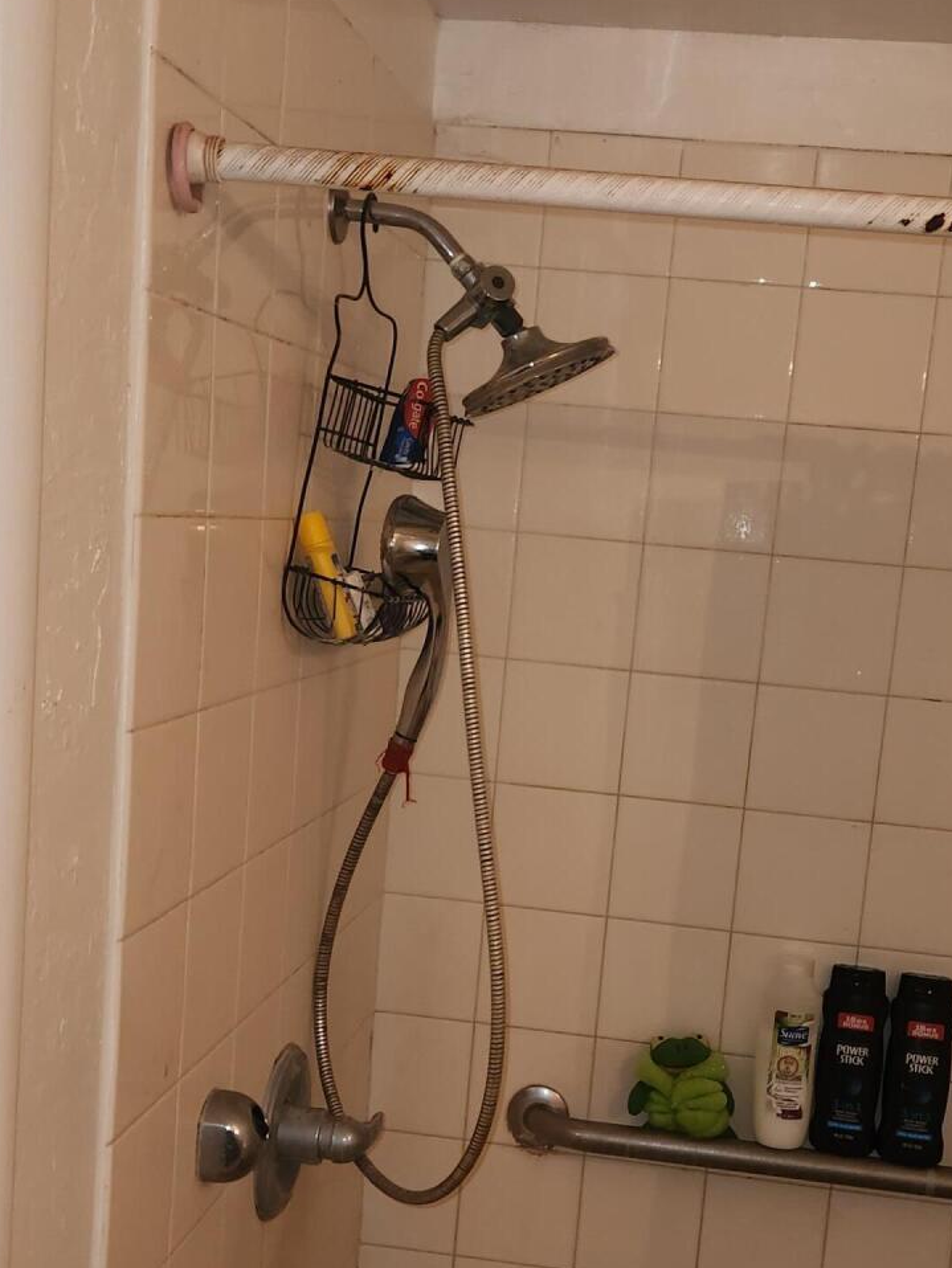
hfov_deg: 30.3
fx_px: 1759
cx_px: 520
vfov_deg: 39.4
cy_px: 774
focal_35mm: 48
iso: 125
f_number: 1.8
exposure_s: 1/12
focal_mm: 5.4
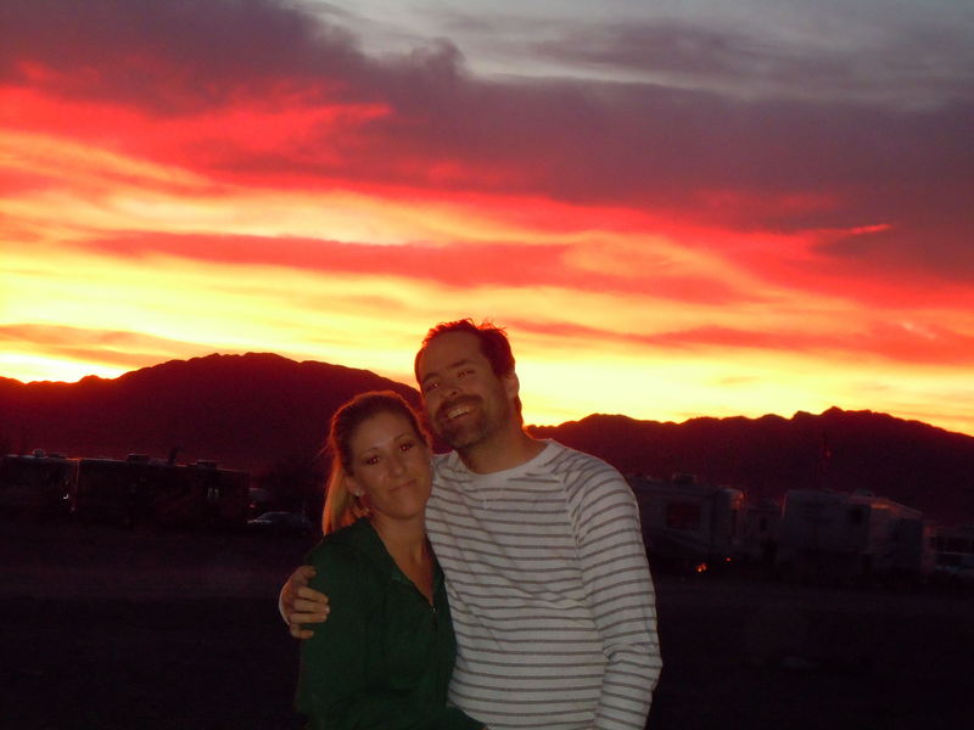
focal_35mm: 102
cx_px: 487
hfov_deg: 19.3
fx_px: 2870
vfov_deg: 14.5
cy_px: 365
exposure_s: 1/50
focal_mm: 18.3
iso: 800
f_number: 4.5
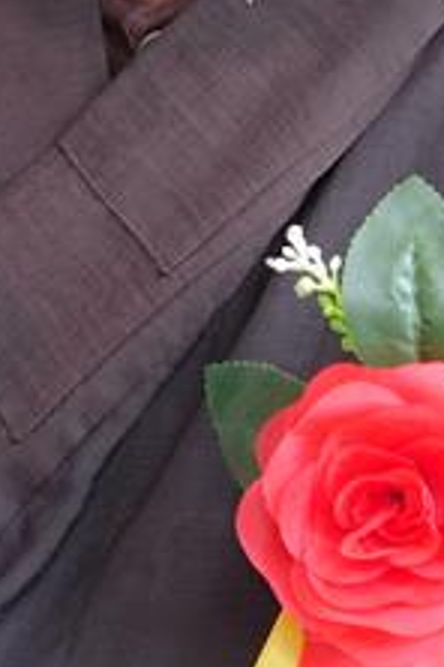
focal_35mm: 459
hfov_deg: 3.0
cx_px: 150
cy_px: -409
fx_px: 8491
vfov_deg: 4.5
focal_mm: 57
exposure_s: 1/160
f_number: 2.8
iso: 400
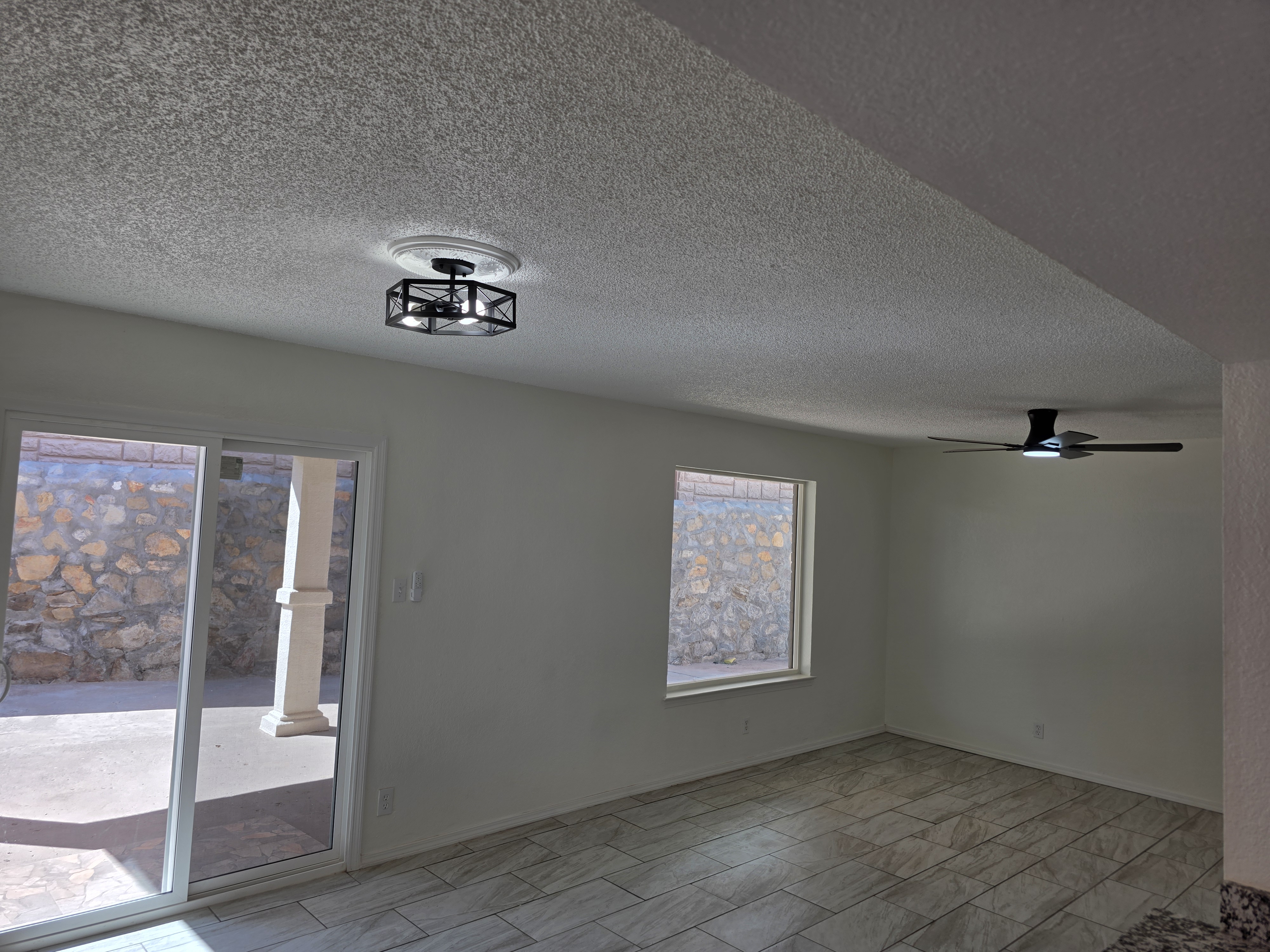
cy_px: 476
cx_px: 635
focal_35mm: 23
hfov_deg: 73.9
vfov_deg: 58.9
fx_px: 844
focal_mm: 6.3
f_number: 1.7
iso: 12
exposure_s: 1/137
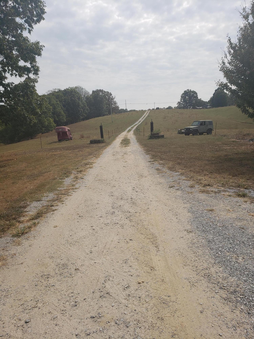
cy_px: 170
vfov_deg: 67.3
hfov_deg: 53.1
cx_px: 127
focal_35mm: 26
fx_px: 254
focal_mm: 4.3
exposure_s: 1/2157
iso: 50
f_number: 2.4
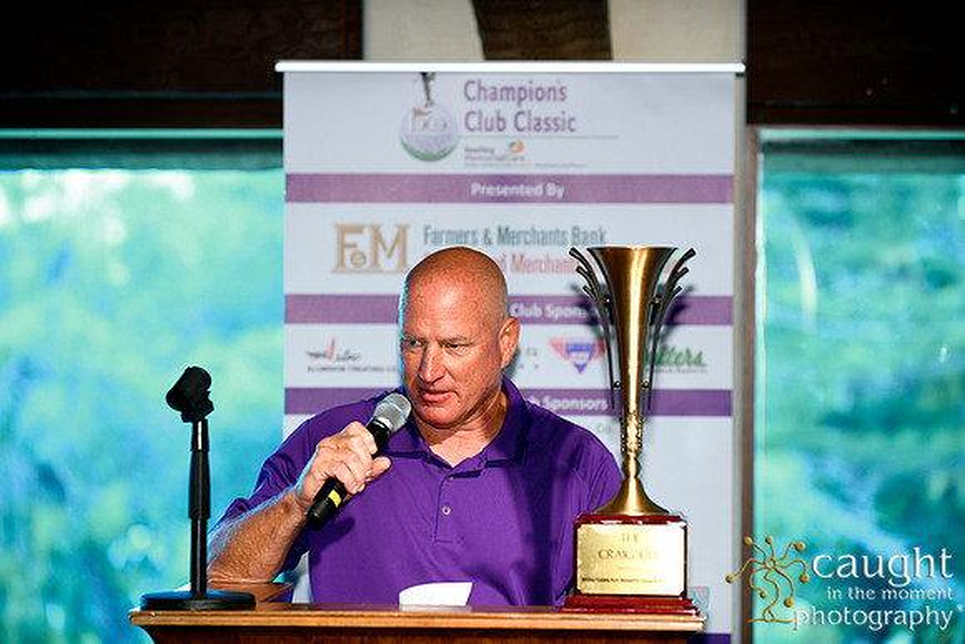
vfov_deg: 11.4
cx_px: 482
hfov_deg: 17.1
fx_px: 3217
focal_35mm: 120
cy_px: 322
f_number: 3.5
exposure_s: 1/200
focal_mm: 120
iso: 640
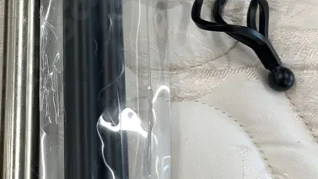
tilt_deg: -71.9
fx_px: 649
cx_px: 52
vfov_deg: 15.6
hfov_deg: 26.9
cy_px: 36
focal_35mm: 77
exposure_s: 1/100
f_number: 1.8
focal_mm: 4.25
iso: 40
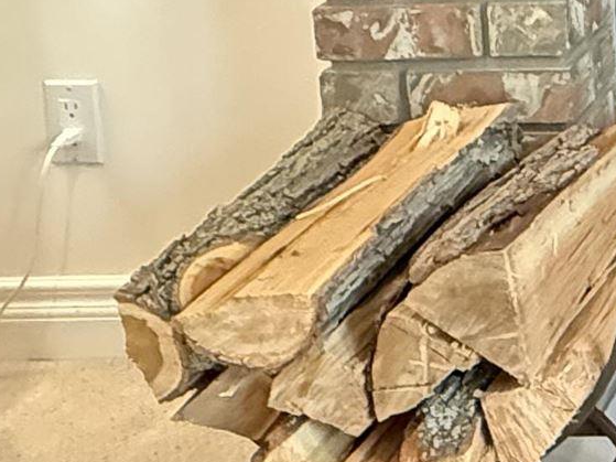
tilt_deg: -7.2
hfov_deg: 20.9
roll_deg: +1.1
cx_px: 960
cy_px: -183
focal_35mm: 77
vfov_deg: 17.6
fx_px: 1370
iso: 1250
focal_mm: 2.22
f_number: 2.2
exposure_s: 1/40
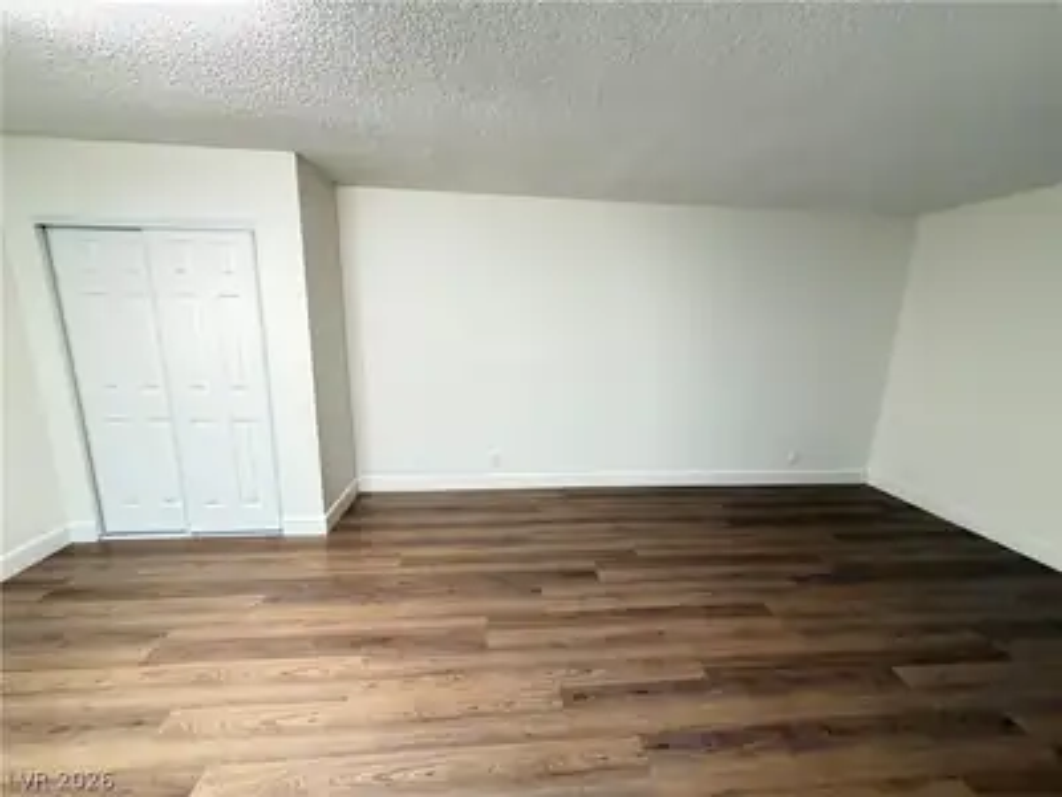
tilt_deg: -12.5
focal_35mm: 14
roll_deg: -0.2
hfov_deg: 102.1
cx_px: 531
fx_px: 430
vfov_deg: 85.7
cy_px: 398
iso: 400
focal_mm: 2.22
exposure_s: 1/60
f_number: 2.2
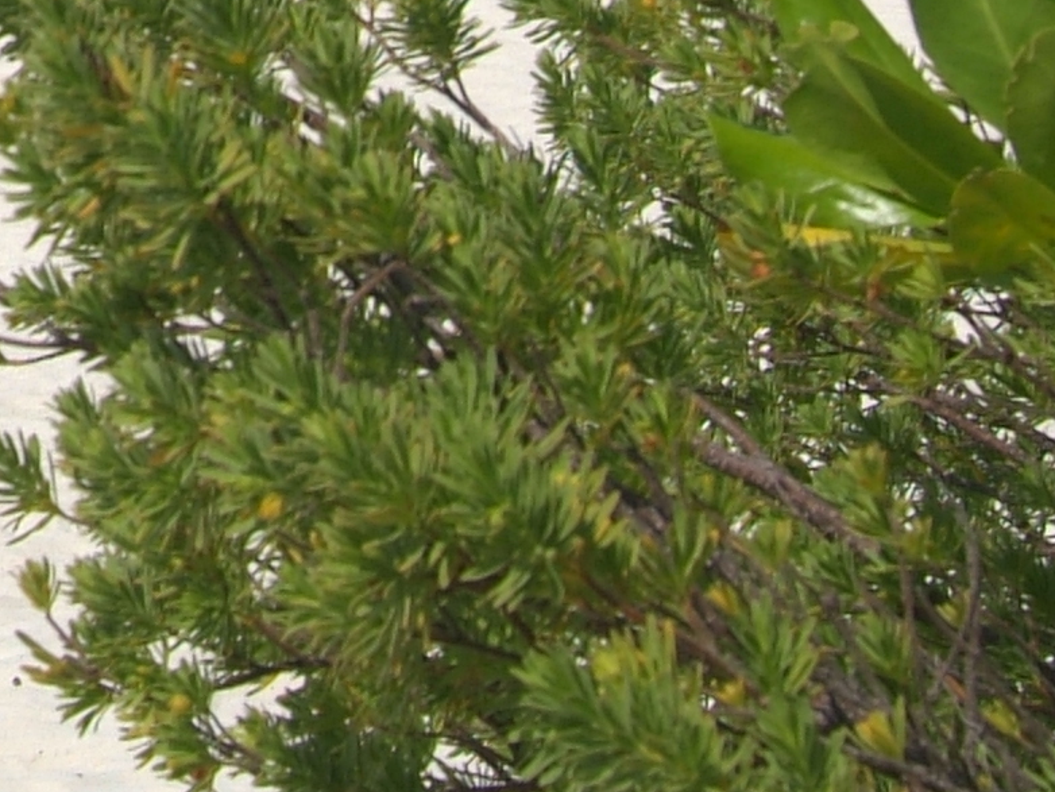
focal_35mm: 220
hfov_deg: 8.7
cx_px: -755
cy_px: -733
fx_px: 6707
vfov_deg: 6.6
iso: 160
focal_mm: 28
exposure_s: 1/350
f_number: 9.5
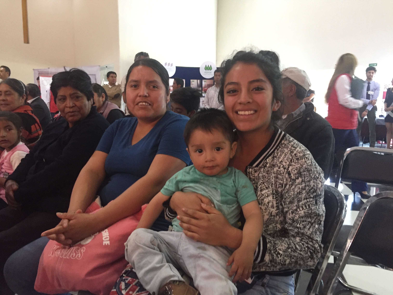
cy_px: 148
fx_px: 329
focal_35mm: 29
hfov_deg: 61.7
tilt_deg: -5.5
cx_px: 196
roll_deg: +0.3
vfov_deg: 48.2
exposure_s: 1/17
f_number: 2.2
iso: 250
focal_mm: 4.15
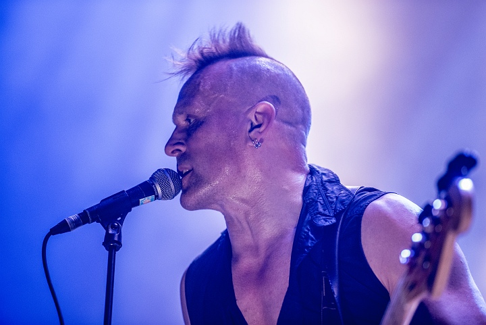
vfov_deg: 6.9
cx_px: 243
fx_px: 2702
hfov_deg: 10.3
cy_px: 162
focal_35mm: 200
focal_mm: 200
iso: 4000
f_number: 2.8
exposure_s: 1/80
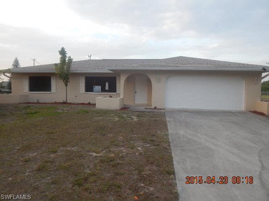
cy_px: 100
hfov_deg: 76.4
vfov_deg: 61.1
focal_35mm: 22
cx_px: 134
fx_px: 171
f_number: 3
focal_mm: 4
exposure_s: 1/250
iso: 320
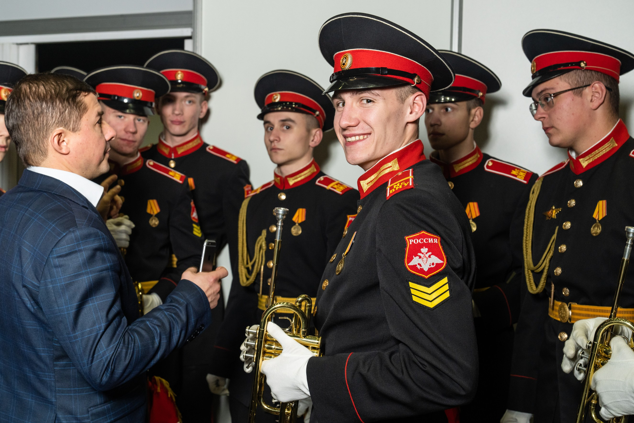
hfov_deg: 42.6
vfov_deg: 29.2
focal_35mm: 46
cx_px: 317
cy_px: 212
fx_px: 813
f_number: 6.3
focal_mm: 46
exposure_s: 1/125
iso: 1600
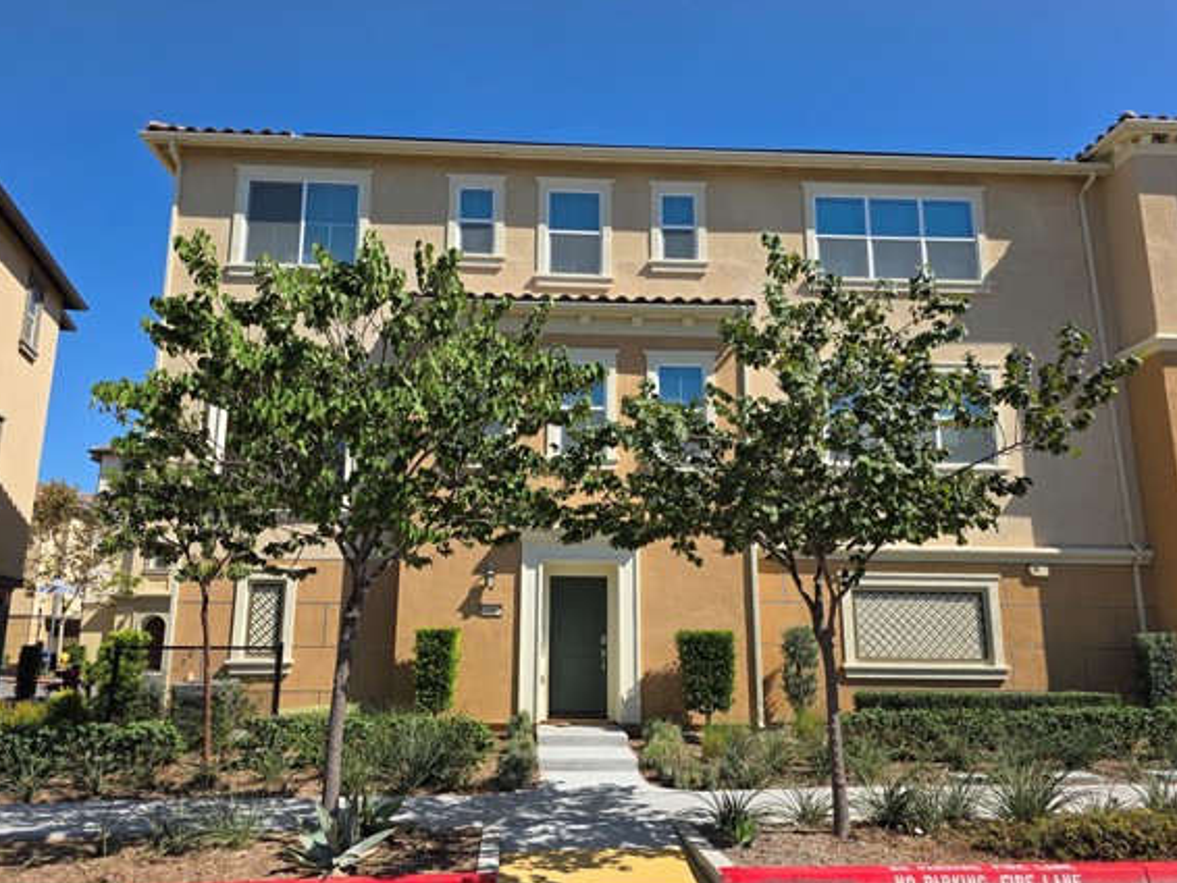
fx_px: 884
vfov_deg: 53.1
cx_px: 566
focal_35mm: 26
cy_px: 443
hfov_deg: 67.3
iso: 80
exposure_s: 1/5778
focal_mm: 6.3
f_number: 1.7
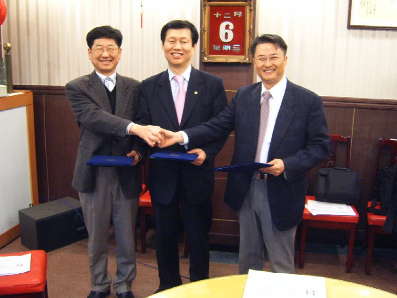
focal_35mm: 37
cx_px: 198
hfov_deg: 50.1
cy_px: 149
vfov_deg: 38.7
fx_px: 424
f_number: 2.9
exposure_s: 1/6
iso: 141
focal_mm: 6.2
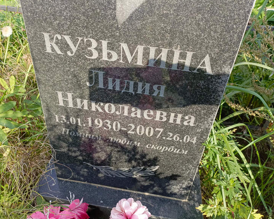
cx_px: 140
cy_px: 109
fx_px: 219
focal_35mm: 27
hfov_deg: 64.1
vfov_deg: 53.2
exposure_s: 1/302
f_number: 1.69
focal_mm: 4.76
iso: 108
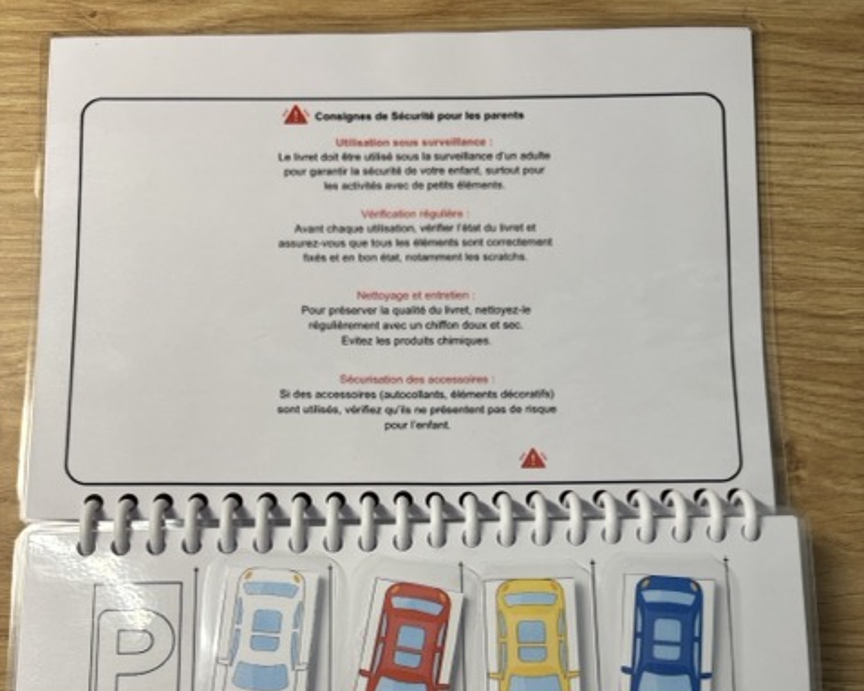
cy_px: 575
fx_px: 869
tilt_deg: -85.9
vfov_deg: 41.1
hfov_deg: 52.9
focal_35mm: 34
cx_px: 432
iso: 100
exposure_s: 1/100
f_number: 1.6
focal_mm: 5.96
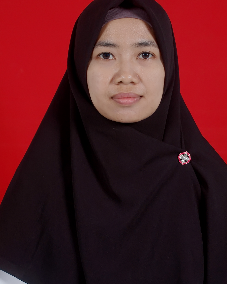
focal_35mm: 93
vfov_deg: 20.6
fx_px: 781
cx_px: 119
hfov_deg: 16.5
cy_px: 155
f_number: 7.1
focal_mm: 50
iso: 200
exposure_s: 1/125
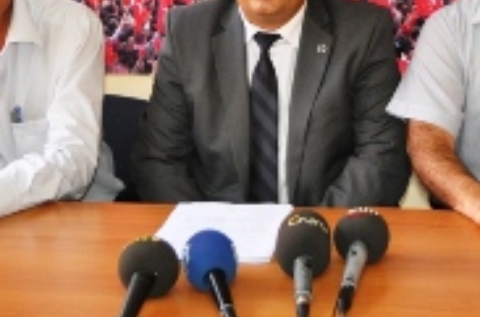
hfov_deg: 24.8
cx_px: 370
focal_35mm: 81
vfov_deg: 16.4
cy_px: 0
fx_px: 1077
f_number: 4
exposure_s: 1/60
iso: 800
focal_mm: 22
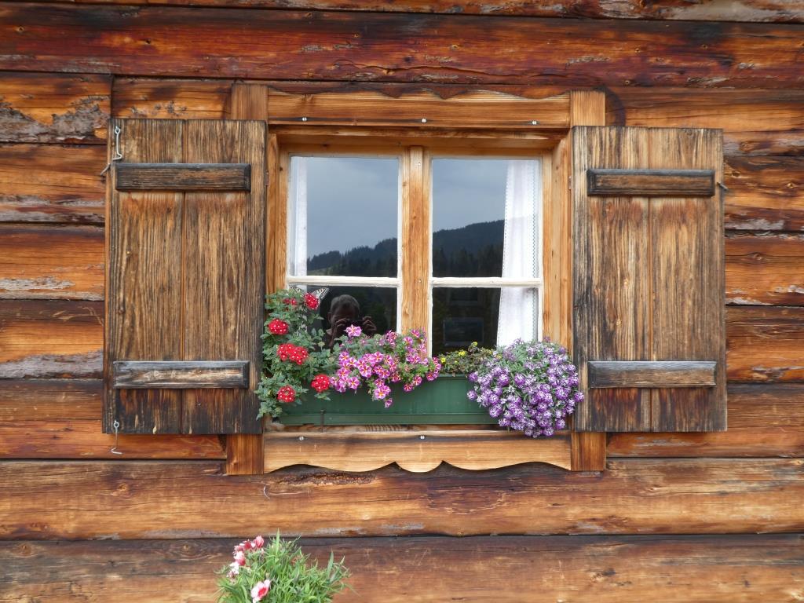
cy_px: 302
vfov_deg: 38.7
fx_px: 859
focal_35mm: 37
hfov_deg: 50.1
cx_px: 402
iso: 80
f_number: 3.7
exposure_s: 1/80
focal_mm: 6.7
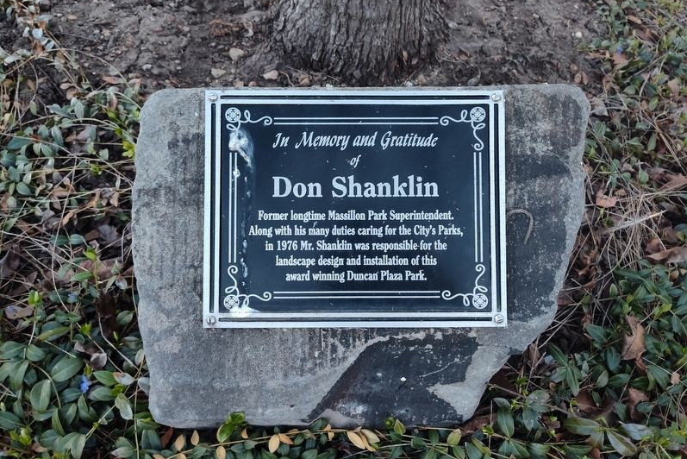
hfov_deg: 73.7
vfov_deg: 53.2
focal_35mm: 24
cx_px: 344
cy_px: 237
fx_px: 458
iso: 1300
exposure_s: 1/60
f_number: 1.8
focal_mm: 5.56
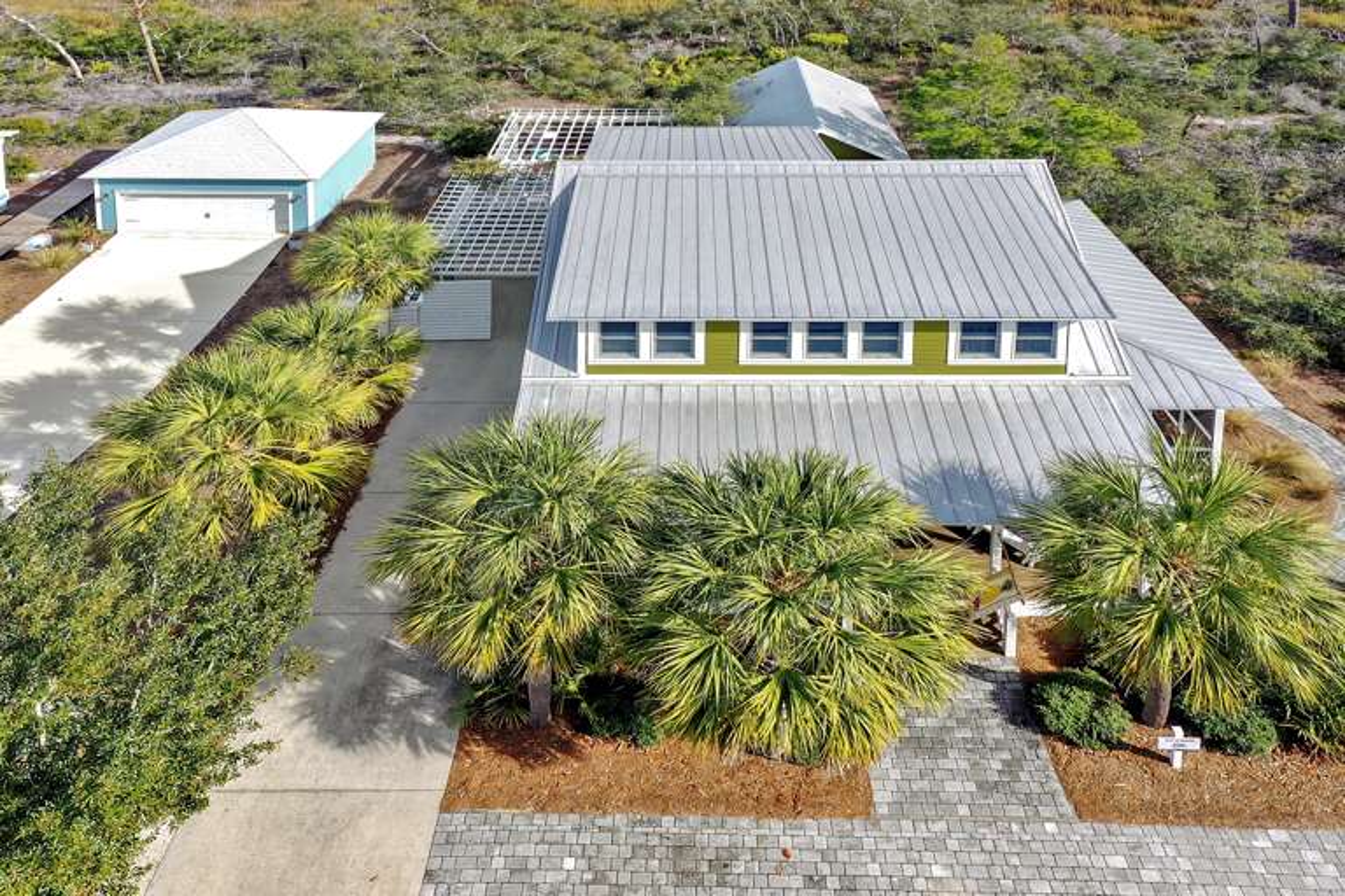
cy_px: 448
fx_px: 1046
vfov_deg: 46.4
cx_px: 672
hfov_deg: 65.5
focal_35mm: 28
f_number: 5
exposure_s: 1/320
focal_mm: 10.26
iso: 100
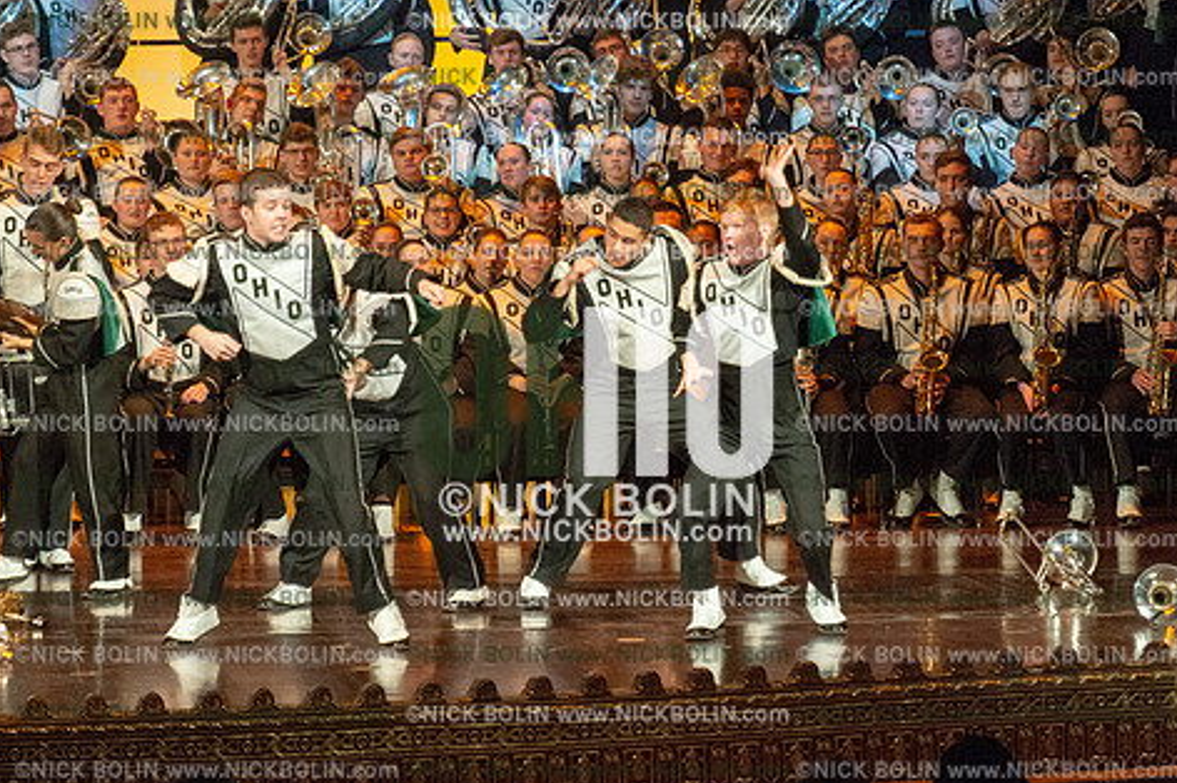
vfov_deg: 5.6
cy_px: 424
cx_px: 596
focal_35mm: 246
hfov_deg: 8.4
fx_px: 8037
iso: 8000
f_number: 5.6
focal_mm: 200
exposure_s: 1/320
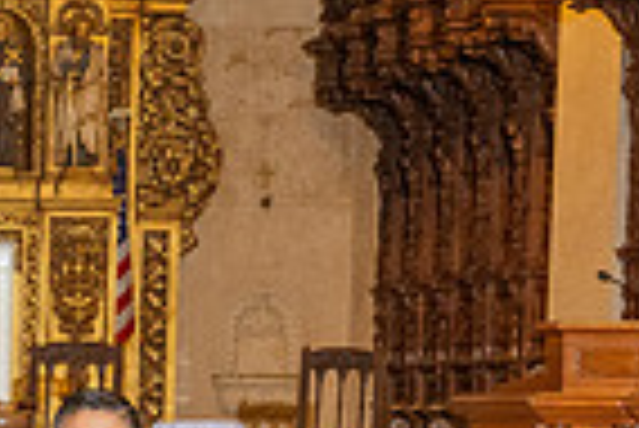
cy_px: 574
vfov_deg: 10.4
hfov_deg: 14.7
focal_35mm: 129
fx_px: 2292
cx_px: -328
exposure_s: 1/200
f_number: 6.3
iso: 2000
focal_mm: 31.5
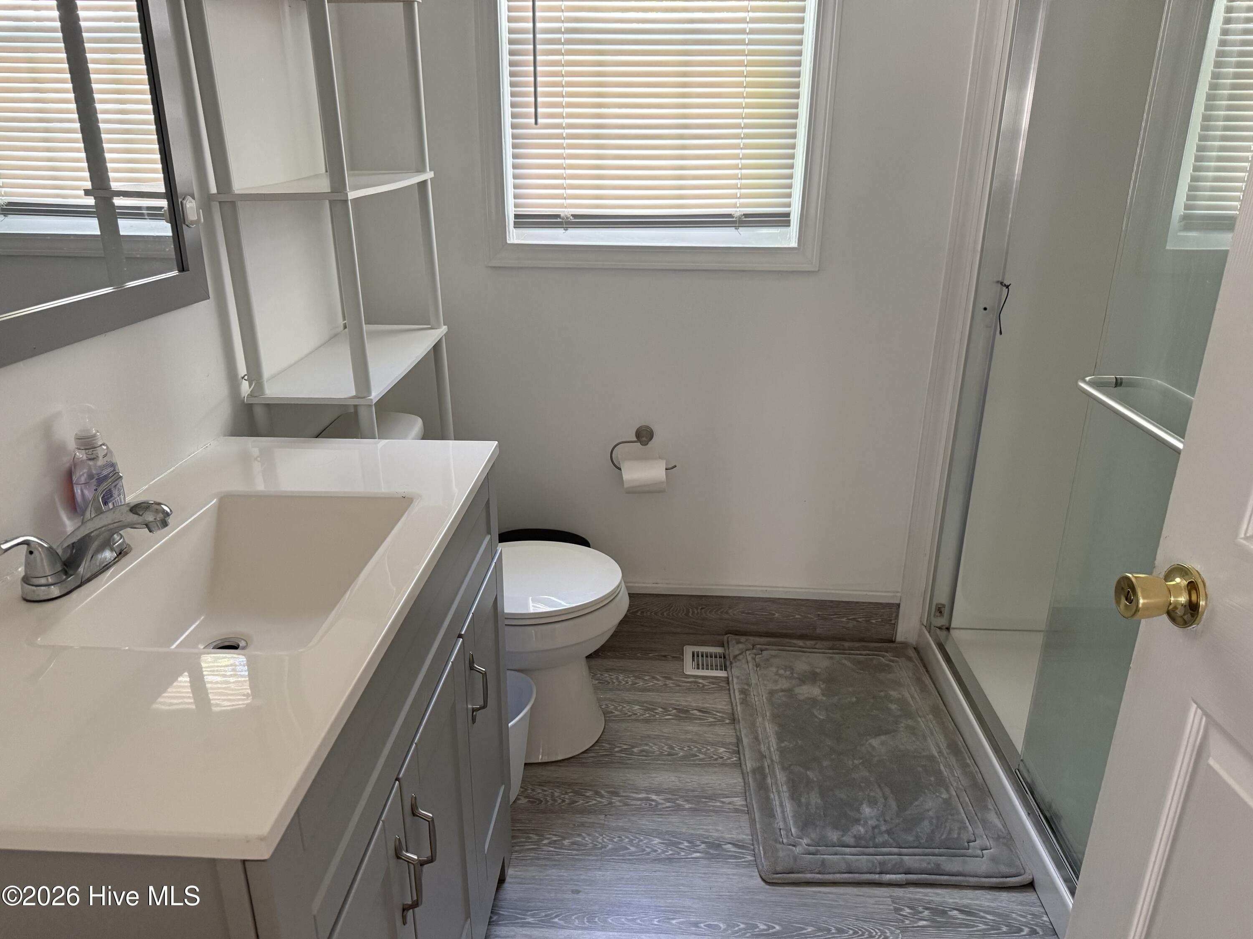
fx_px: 869
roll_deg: -0.4
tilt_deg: -19.6
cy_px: 470
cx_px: 626
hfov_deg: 71.6
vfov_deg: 56.8
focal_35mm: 24
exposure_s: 1/60
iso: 250
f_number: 1.78
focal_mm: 6.76
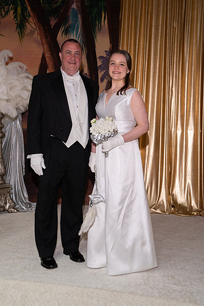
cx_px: 102
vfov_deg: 45.4
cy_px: 153
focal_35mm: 43
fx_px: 365
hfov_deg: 31.2
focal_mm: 43
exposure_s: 1/160
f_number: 5.6
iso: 800
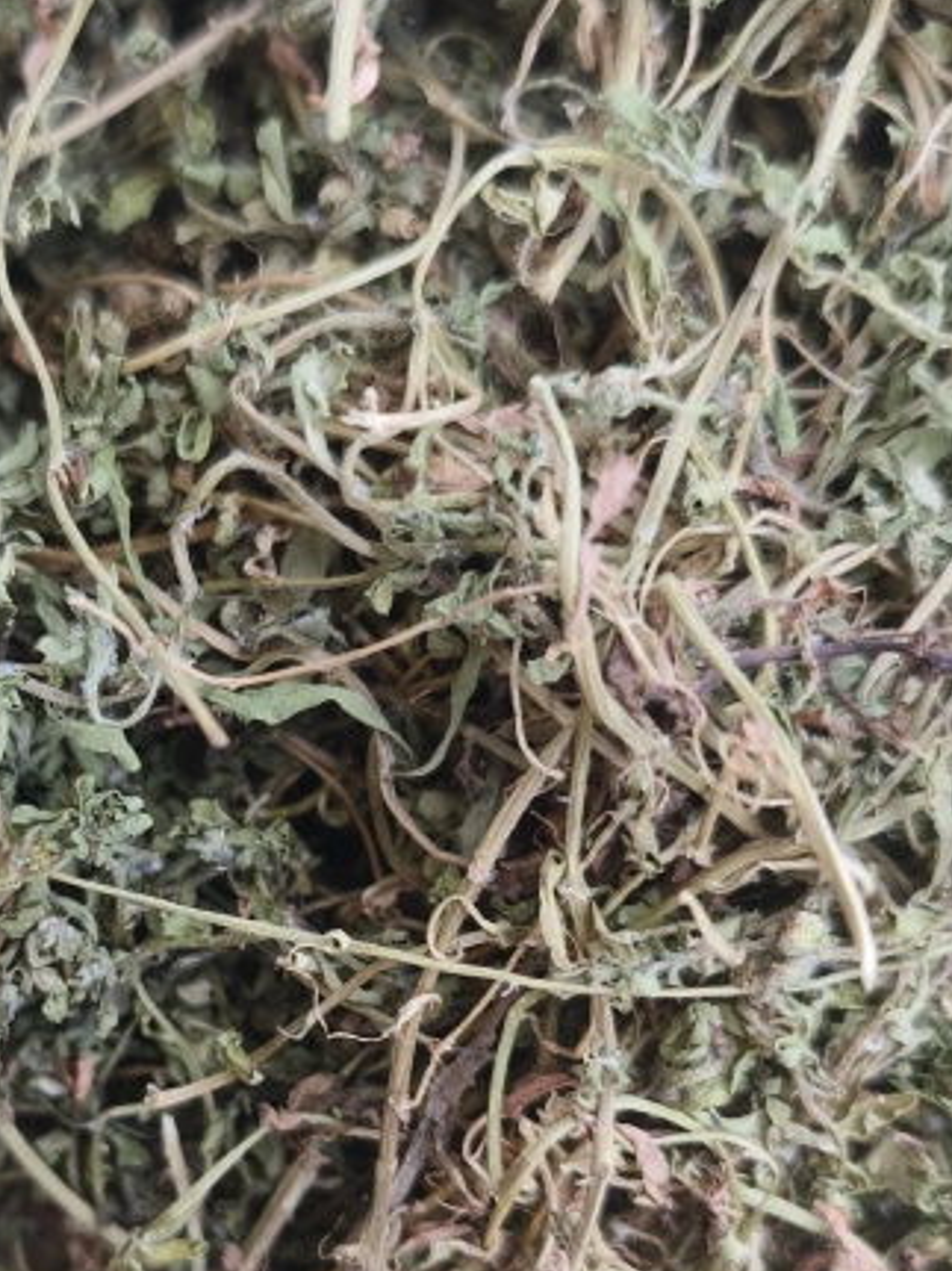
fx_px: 2091
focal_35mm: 57
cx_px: 203
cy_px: 851
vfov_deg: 33.5
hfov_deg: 25.3
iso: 198
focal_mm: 5.5
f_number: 1.75
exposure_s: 1/382
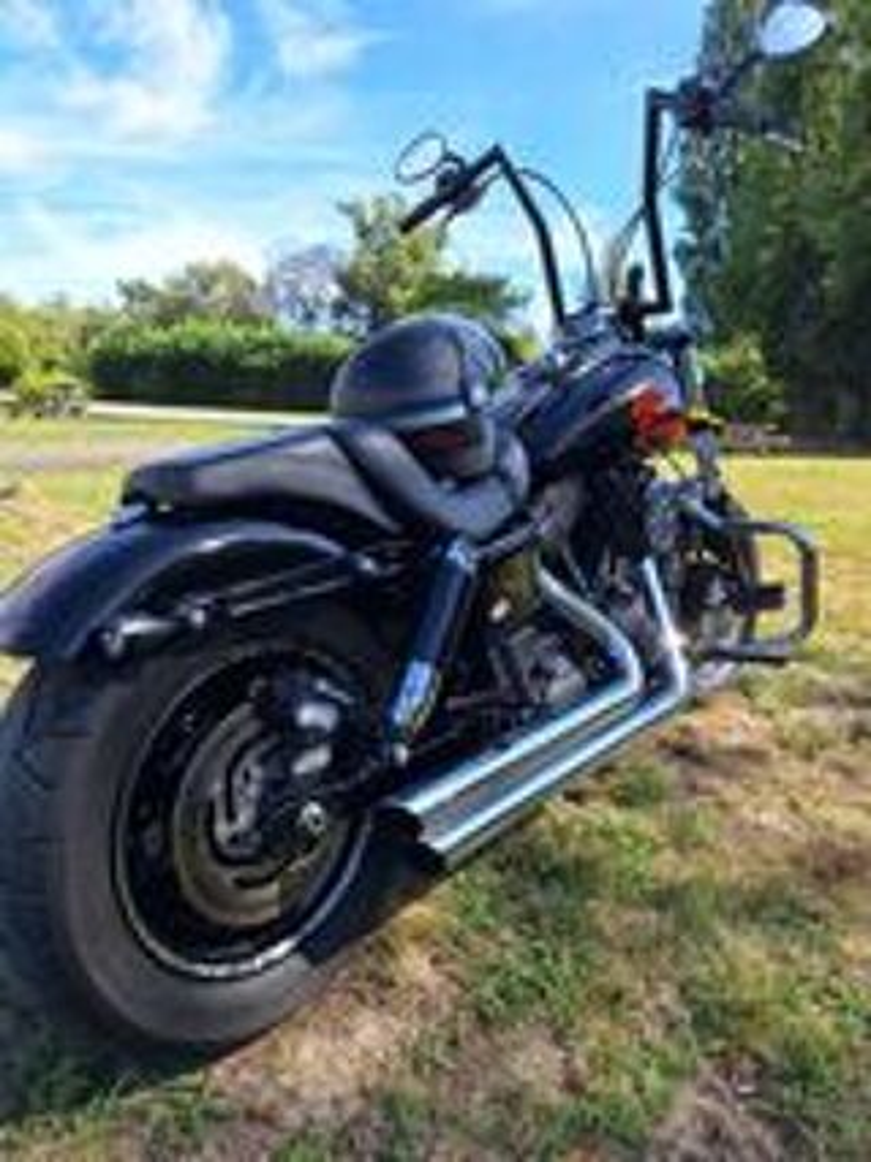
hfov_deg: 58.9
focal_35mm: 23
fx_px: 772
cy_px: 581
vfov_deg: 73.9
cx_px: 436
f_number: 1.8
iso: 40
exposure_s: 1/1284
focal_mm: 5.54
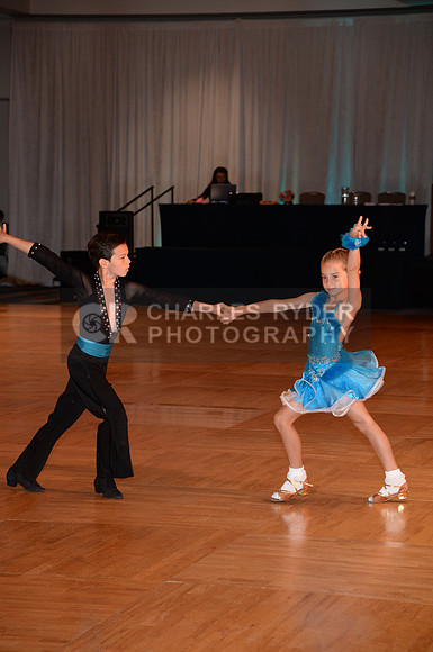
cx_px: 216
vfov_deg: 19.5
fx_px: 1900
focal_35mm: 105
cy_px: 326
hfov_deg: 13.0
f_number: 5.6
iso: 1250
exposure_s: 1/200
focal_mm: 105
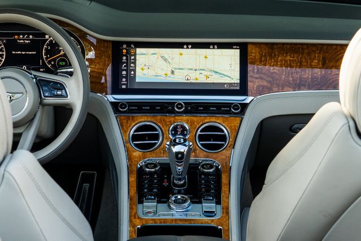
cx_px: 180
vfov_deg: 13.1
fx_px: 1047
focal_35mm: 104
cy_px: 128
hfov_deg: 19.6
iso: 640
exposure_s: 1/80
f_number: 8
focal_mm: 51
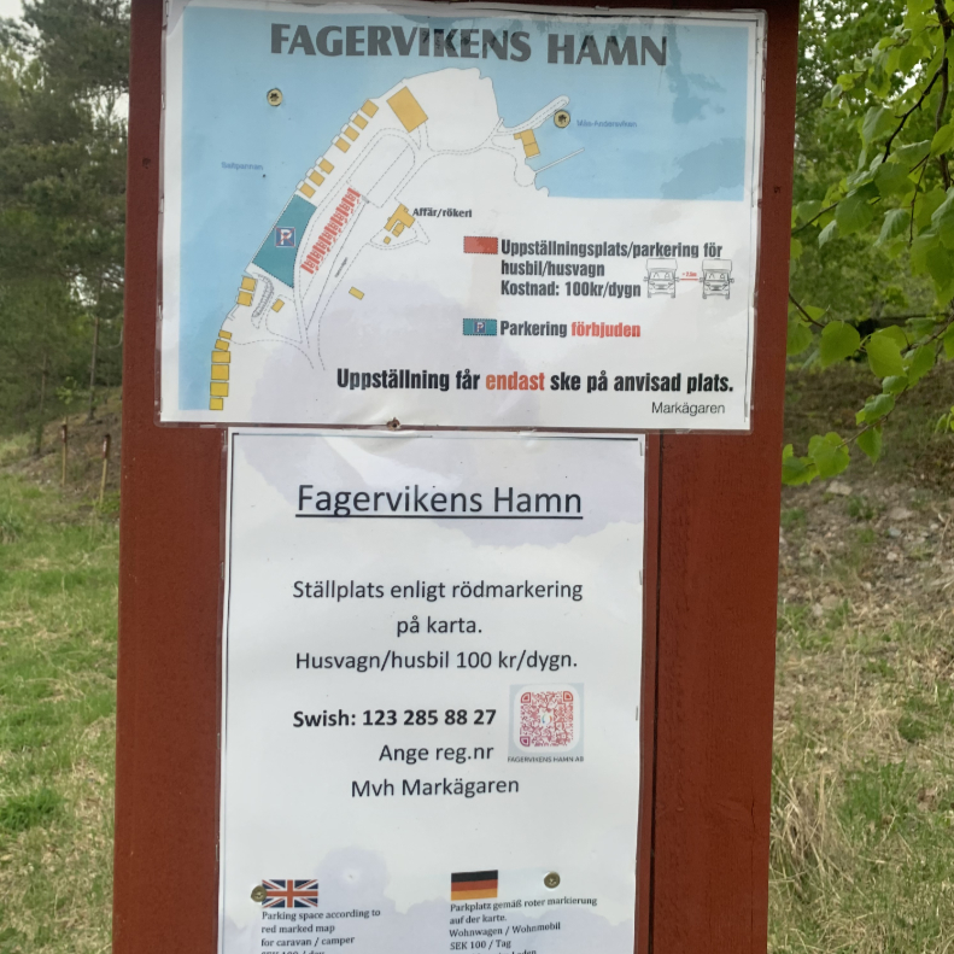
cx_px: 473
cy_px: 446
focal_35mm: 31
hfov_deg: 52.5
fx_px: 967
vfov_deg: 52.5
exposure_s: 1/88
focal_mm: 4.2
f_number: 1.8
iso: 100
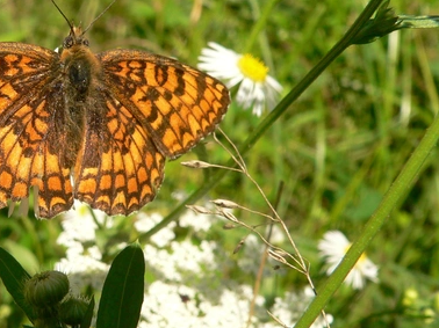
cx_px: 77
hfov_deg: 30.8
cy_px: 151
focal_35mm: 61
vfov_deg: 24.0
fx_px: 773
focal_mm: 6
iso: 100
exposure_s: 1/500
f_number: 5.2
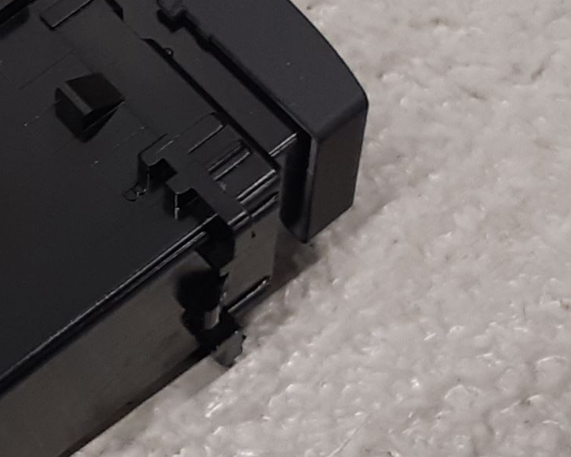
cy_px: 201
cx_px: -83
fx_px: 1183
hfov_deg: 24.9
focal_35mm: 70
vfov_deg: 21.9
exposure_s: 1/50
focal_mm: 3.93
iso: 100
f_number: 1.7
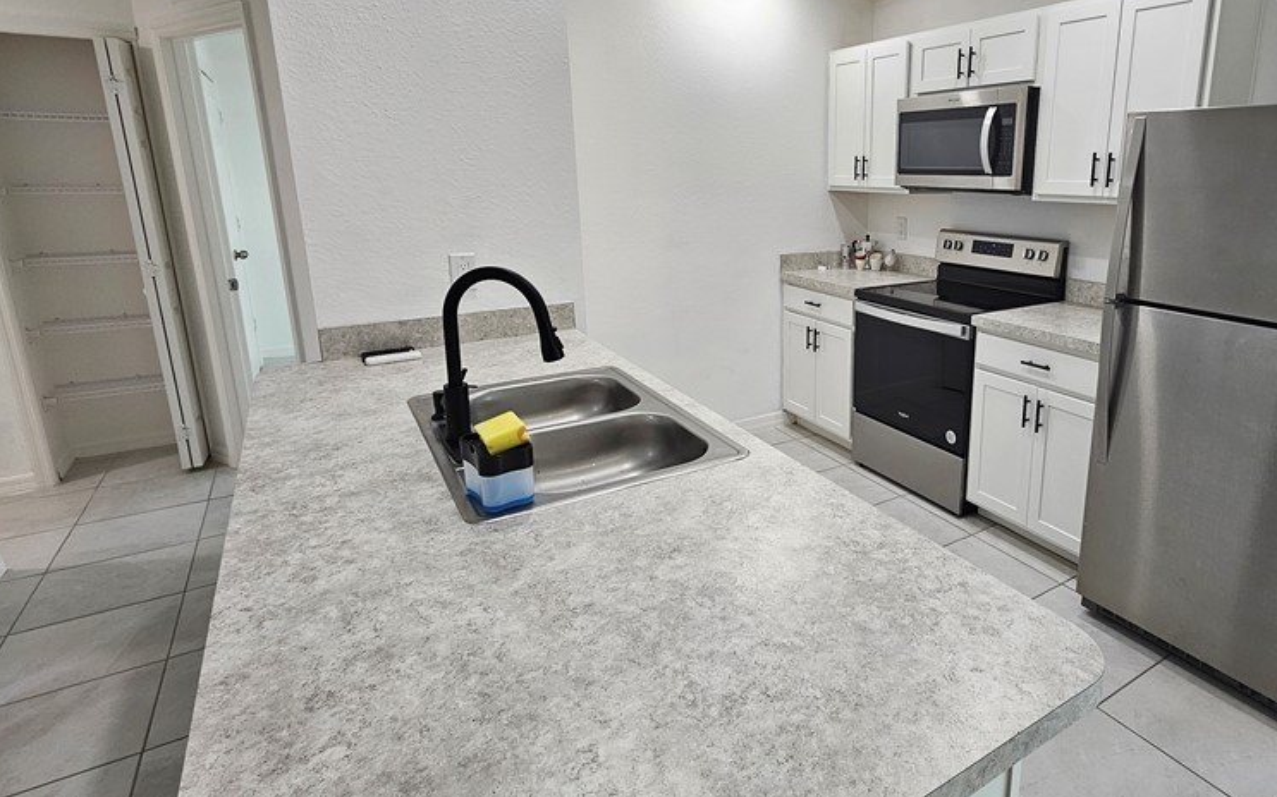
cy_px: 342
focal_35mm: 19
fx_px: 661
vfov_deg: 61.9
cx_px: 810
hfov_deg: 86.0
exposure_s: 1/60
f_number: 2.2
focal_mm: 2.2
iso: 100
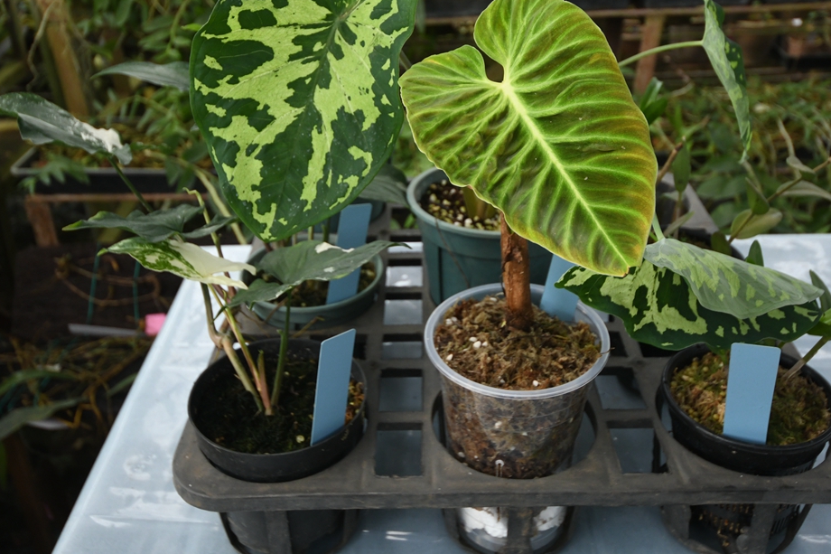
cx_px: 478
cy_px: 230
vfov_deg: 43.4
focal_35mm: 30
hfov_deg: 61.6
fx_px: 692
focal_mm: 23
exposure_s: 1/160
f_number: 6.3
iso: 1000
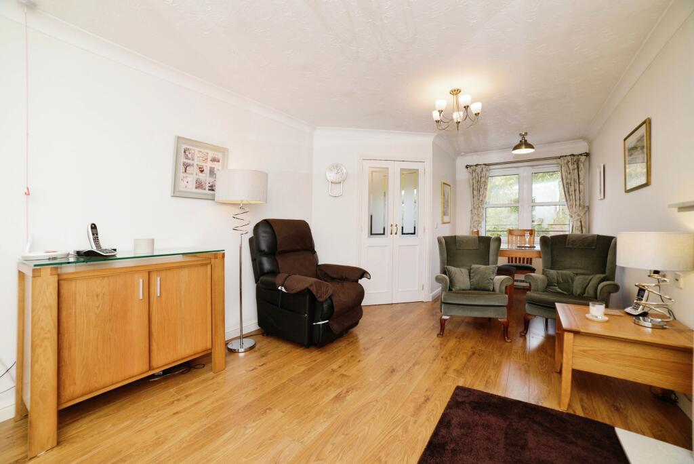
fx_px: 270
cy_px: 232
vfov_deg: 81.3
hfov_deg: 104.2
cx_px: 347
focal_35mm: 14
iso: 400
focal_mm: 14
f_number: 6.3
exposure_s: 1/60
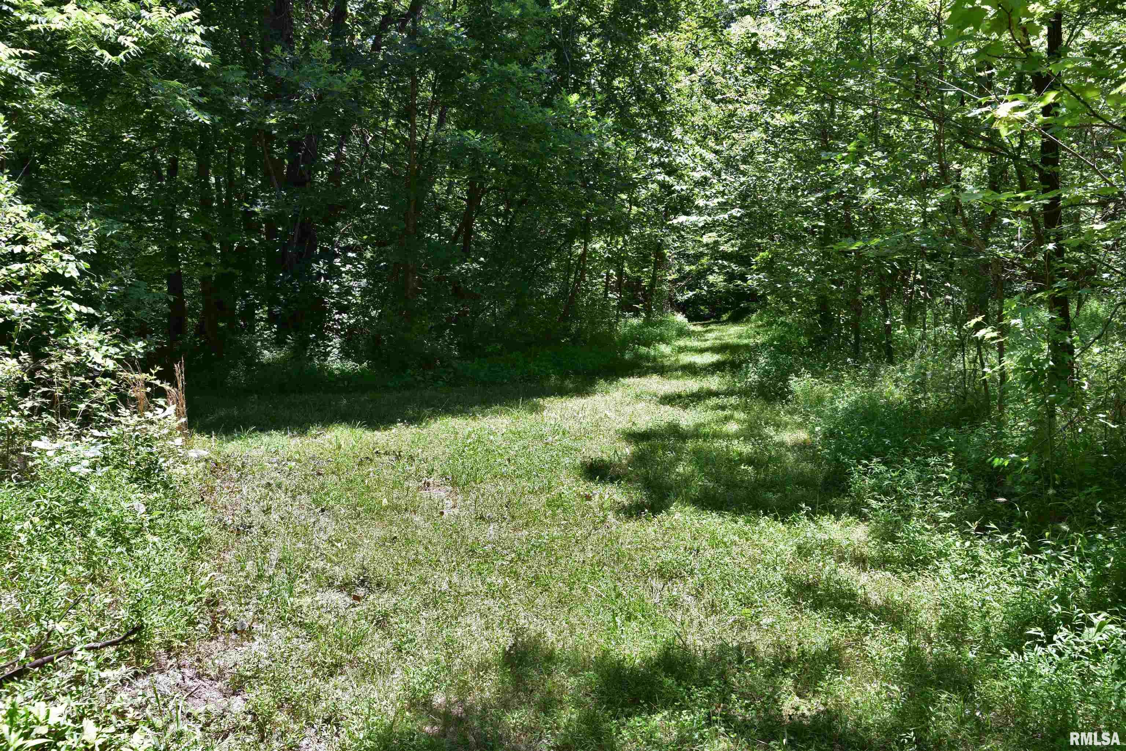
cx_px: 563
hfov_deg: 58.7
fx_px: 1001
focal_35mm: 32
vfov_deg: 41.1
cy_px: 376
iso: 400
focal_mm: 32
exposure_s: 1/100
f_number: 9
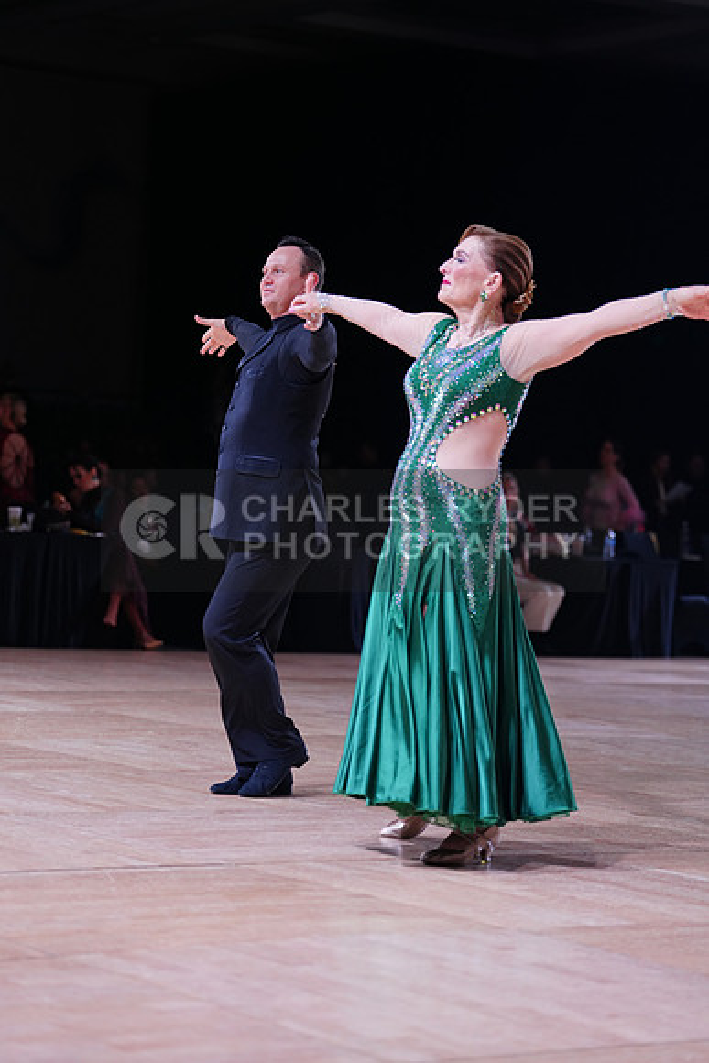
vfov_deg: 21.2
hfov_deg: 14.3
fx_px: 2834
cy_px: 532
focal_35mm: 96
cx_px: 354
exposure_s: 1/500
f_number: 2.8
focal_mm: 96
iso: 800
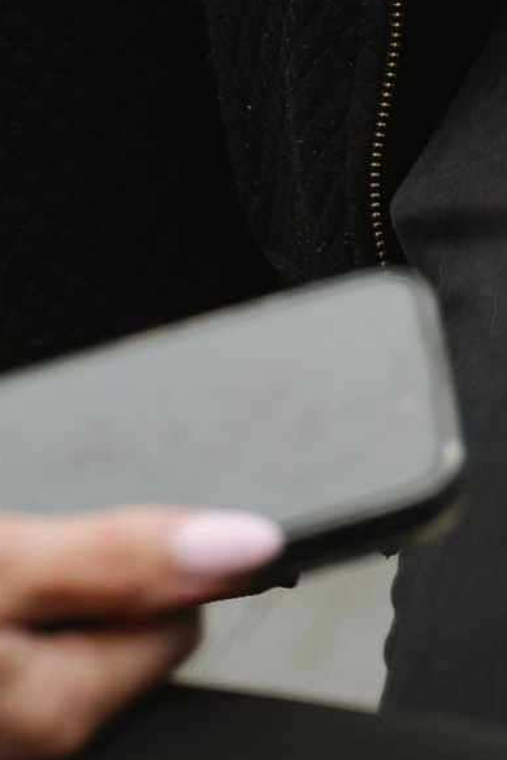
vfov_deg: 4.7
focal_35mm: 420
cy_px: -1284
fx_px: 8872
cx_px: 771
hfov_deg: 3.3
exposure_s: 1/400
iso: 80
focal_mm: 64
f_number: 2.8
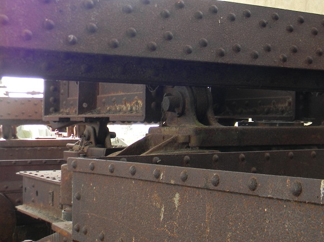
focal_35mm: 62
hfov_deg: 31.0
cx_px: 216
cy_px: 92
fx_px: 580
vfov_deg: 23.6
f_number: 3.7
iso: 80
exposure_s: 1/34.6
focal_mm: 6.4
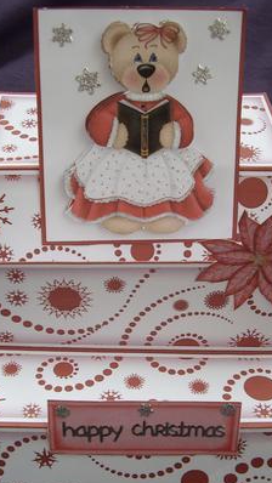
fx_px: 474
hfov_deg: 32.0
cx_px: 151
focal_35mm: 37
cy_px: 257
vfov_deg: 54.0
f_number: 2.9
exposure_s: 1/78
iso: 100
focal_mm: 5.8
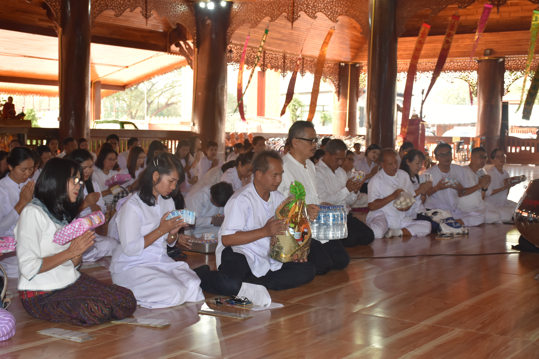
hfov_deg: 37.9
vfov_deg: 25.8
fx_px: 786
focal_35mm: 52
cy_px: 180
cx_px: 270
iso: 640
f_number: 5.6
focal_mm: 35
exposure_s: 1/125
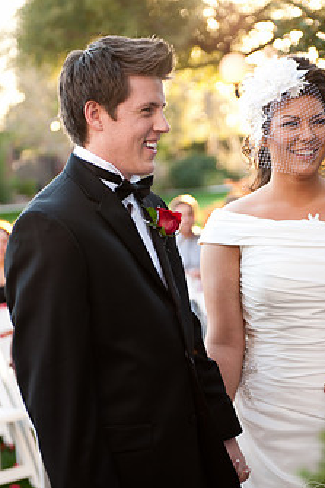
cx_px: 203
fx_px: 1274
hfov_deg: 14.5
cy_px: 243
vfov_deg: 21.7
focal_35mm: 94
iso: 200
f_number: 2.8
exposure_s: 1/200
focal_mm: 70
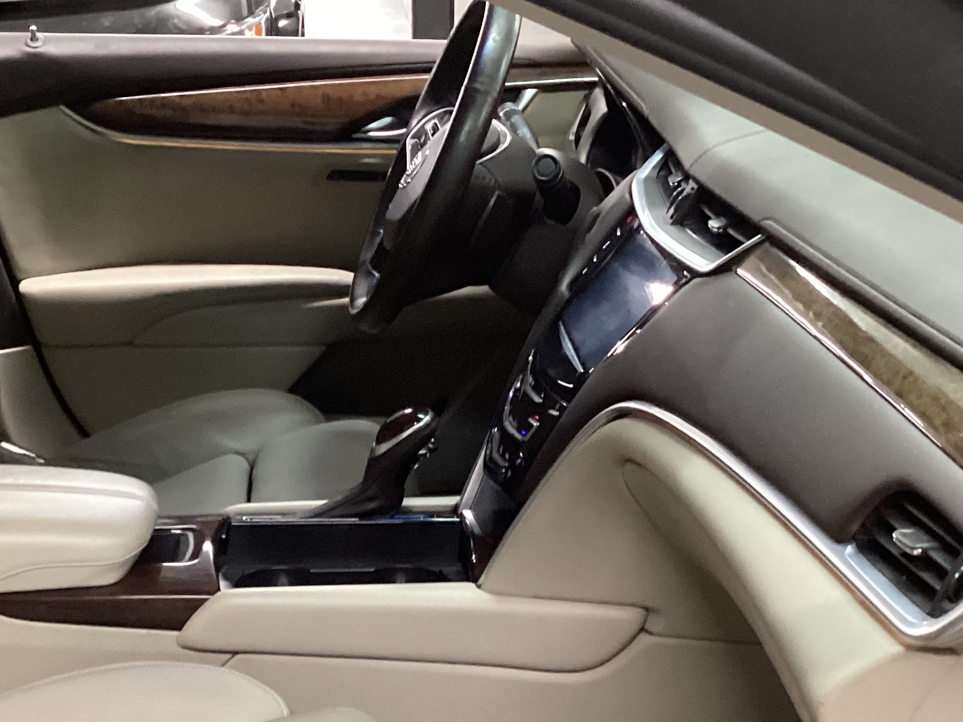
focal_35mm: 60
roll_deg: +2.2
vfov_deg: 23.9
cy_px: 621
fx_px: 1669
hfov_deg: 31.9
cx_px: 308
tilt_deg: -29.0
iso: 320
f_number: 2.4
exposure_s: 1/25
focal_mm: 3.3
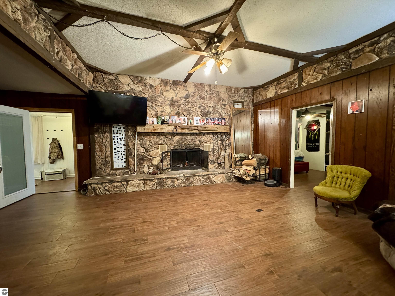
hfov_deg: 102.1
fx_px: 160
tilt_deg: -3.7
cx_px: 198
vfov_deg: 85.7
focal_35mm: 14
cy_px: 148
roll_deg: +0.4
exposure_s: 1/40
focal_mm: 2.22
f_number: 2.2
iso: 1250
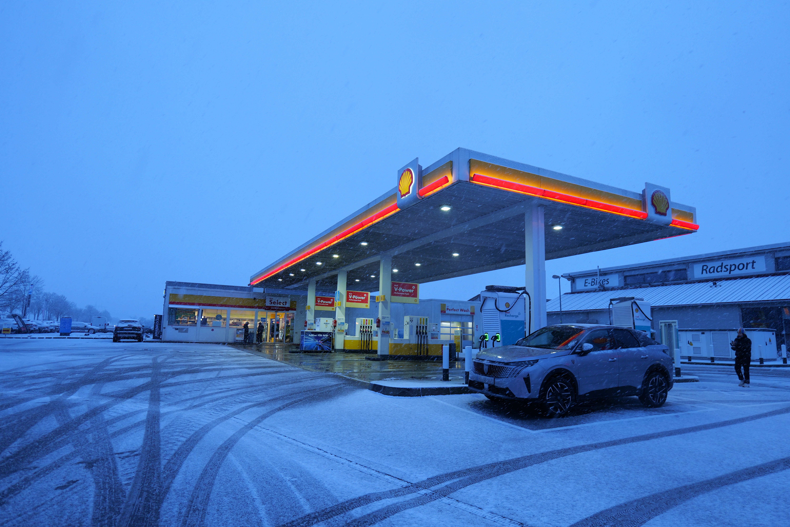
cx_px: 395
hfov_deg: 84.0
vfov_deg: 61.9
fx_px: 439
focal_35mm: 20
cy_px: 264
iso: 800
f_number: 3.5
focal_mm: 20
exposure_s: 1/100
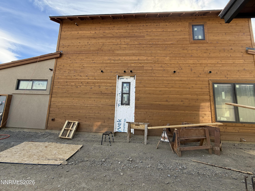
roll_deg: -1.5
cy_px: 96
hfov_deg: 102.1
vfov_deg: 85.7
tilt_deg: +9.6
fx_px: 103
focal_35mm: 14
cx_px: 128
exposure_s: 1/221
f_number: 2.2
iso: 50
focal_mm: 2.22
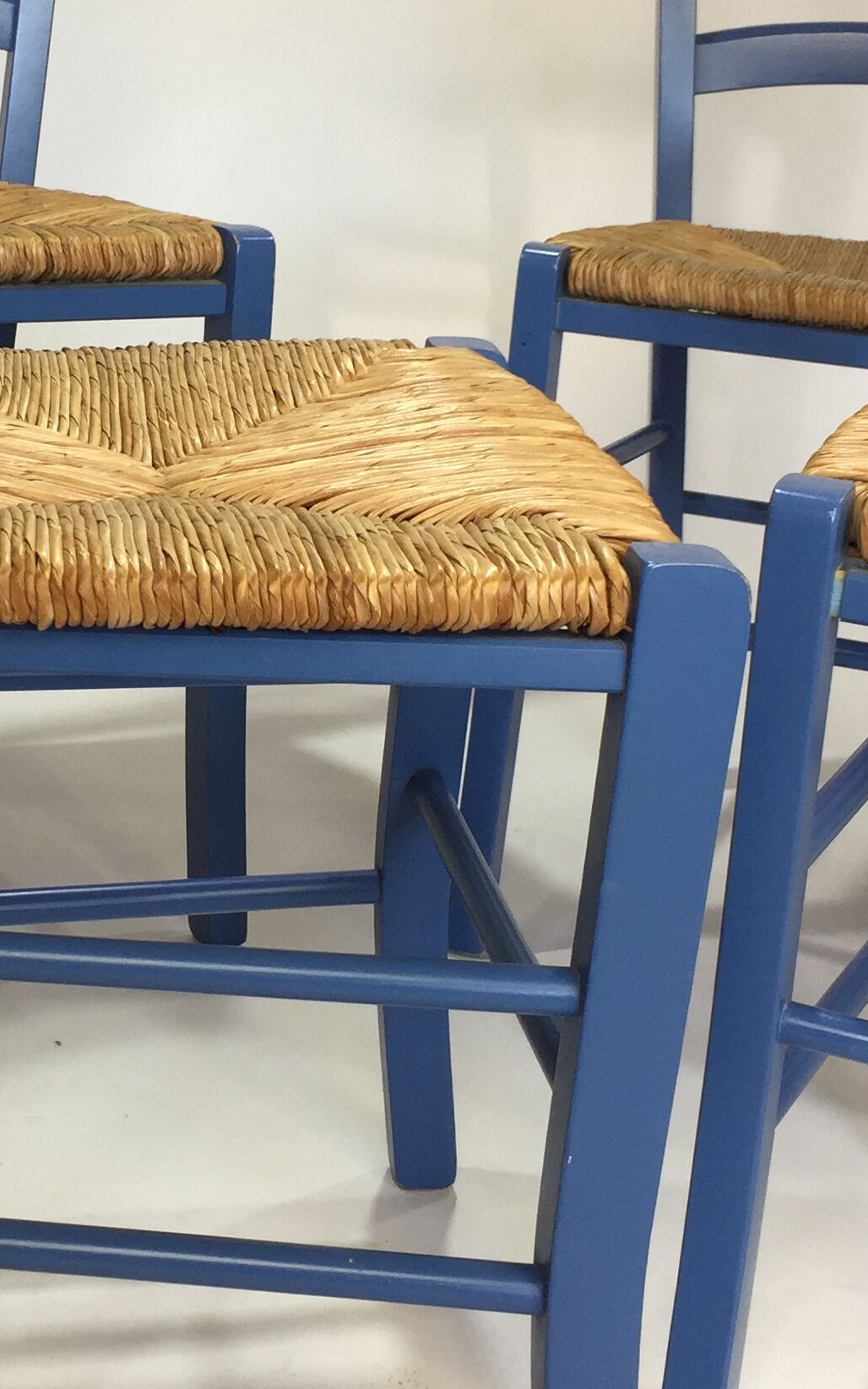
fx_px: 2309
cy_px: 529
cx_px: 161
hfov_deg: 21.0
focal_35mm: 61
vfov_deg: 33.3
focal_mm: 4.15
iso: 50
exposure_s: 1/100
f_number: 2.2
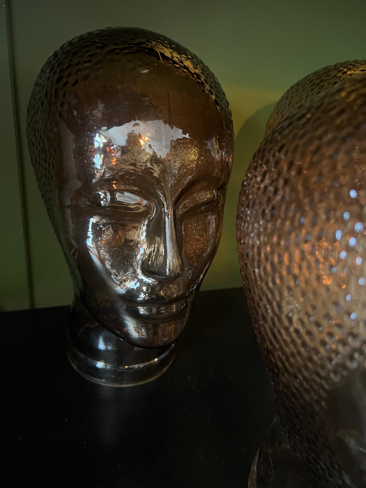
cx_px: 183
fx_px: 367
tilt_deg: -25.0
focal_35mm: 26
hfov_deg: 53.1
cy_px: 244
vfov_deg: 67.3
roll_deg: -7.5
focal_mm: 5.7
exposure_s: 1/25
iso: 800
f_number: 1.5
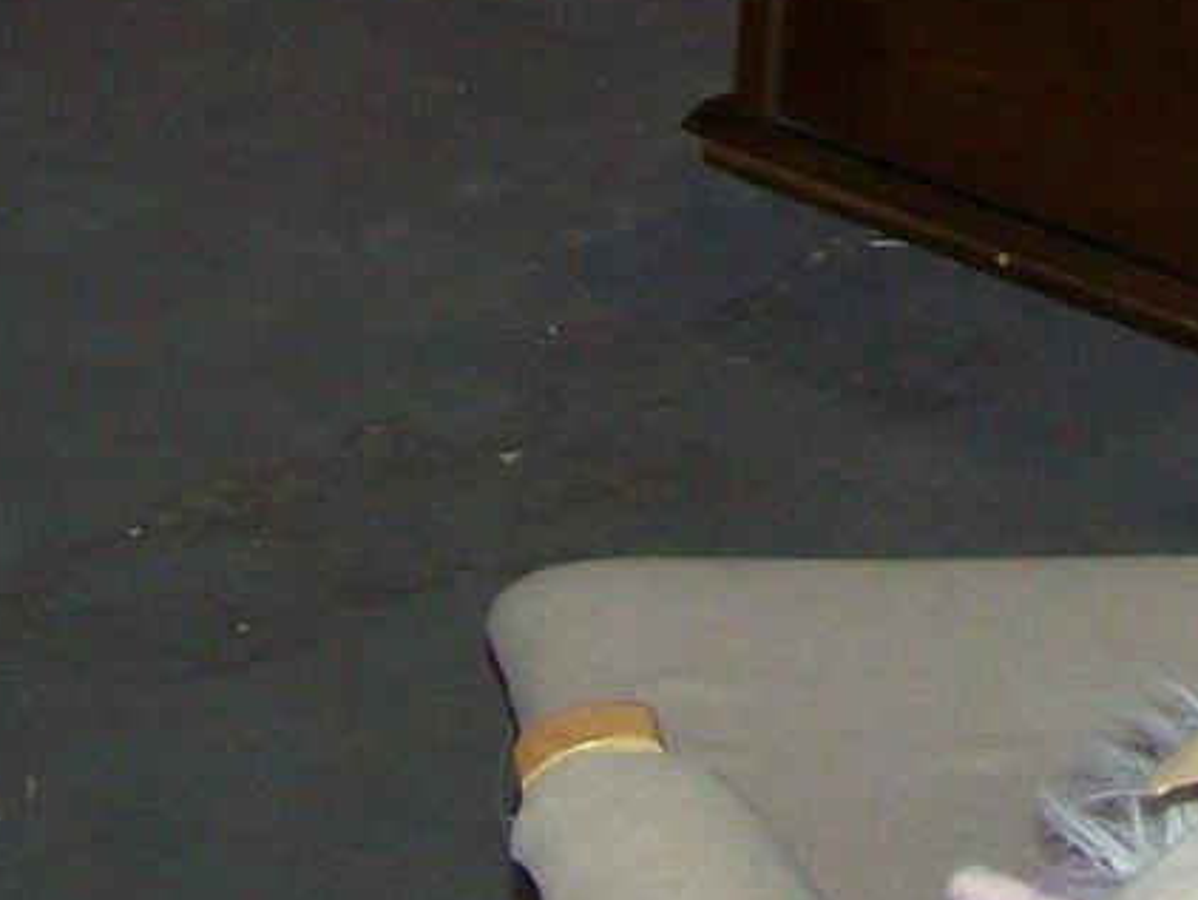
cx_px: 1084
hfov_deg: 10.7
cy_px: -1042
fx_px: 6372
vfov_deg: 7.7
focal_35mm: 184
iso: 160
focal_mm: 6.3
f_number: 2.8
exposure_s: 1/60
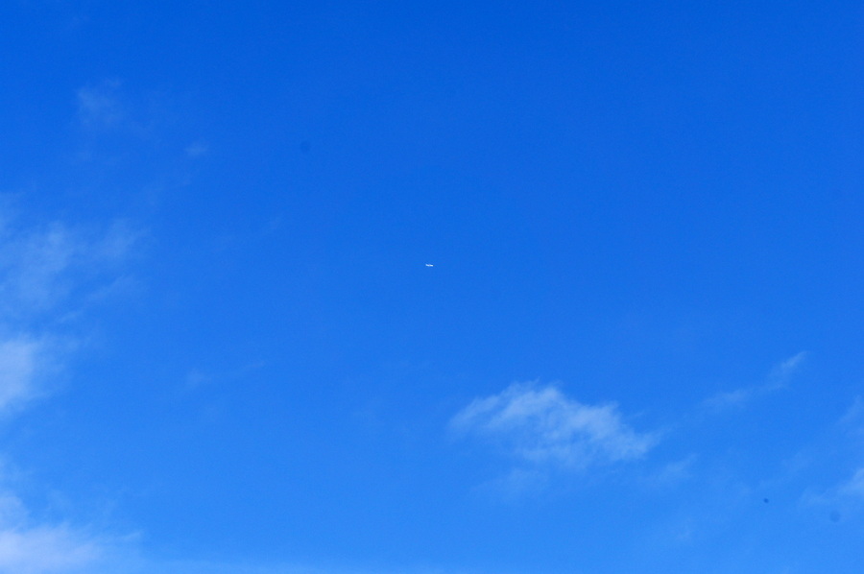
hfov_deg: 24.6
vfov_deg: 16.5
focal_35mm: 82
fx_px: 1978
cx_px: 432
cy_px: 287
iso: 200
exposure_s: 1/200
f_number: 13
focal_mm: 55
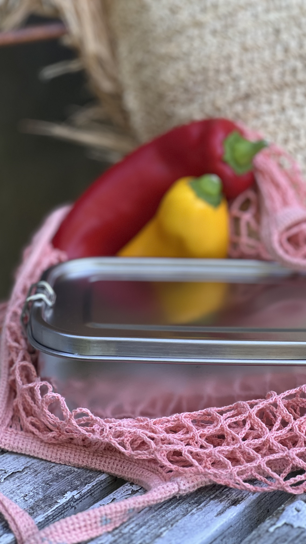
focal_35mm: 84
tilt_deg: -19.2
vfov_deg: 25.3
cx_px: 195
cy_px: 272
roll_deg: -5.0
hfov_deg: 14.4
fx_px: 1212
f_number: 2.8
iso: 100
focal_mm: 9
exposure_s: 1/121
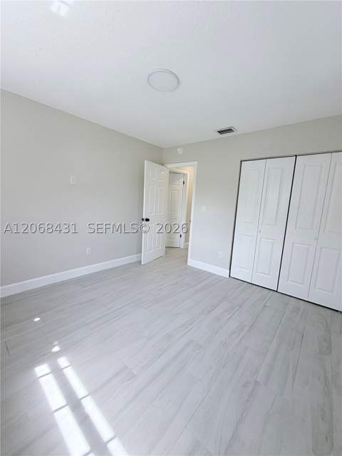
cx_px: 171
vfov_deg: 102.1
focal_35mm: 14
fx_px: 184
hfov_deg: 85.7
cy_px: 228
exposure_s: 1/121
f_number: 2.2
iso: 64
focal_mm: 2.22
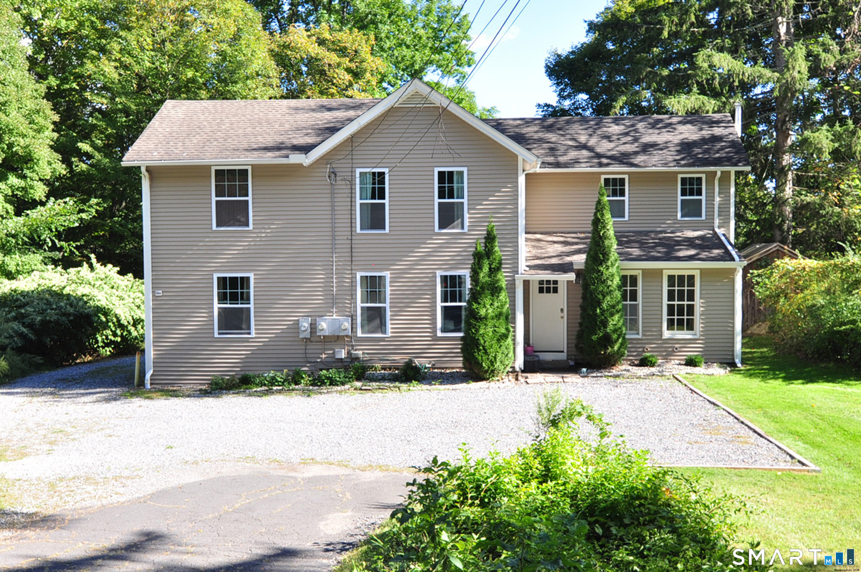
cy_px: 286
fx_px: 717
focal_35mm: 30
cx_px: 430
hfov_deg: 62.0
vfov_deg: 43.5
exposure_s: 1/100
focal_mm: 20
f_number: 8
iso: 200
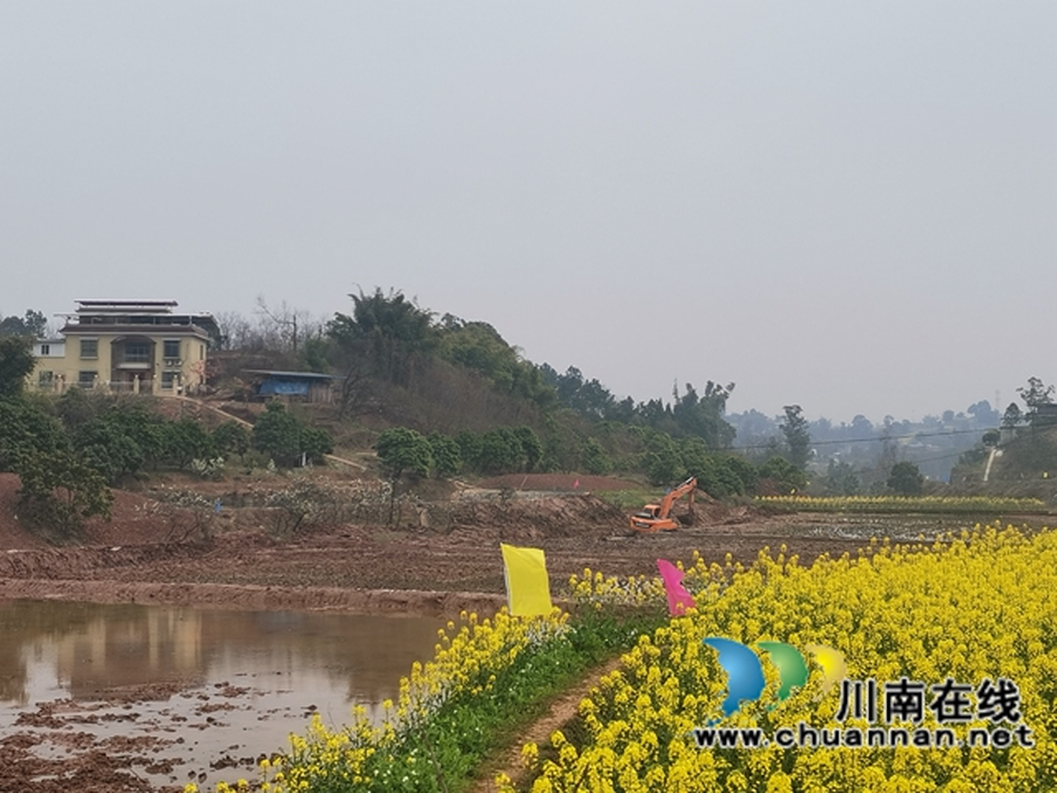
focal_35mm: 52
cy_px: 396
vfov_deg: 28.0
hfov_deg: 36.8
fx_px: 1588
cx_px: 528
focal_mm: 4.75
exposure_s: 1/1122
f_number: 1.8
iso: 50
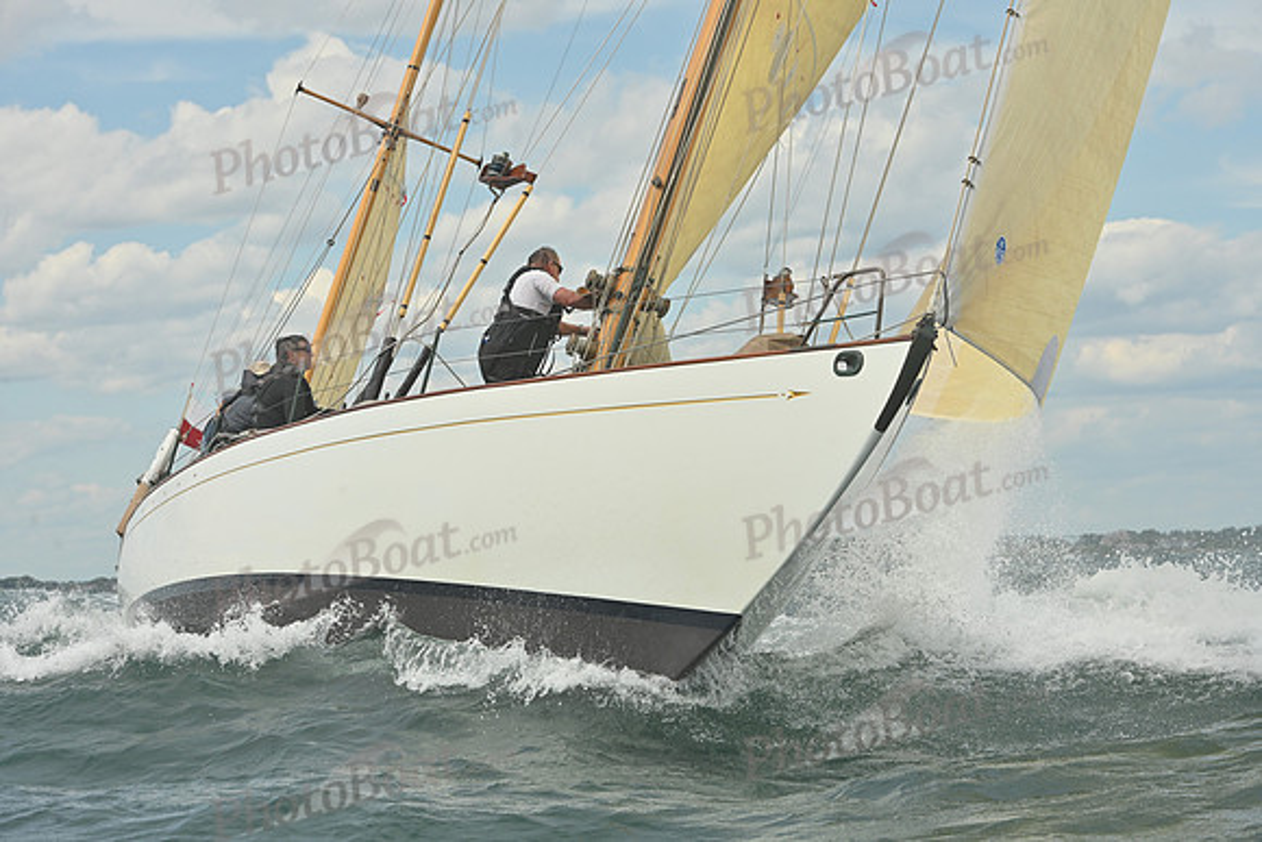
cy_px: 421
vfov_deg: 11.2
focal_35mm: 122
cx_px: 631
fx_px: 4278
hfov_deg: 16.8
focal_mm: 122
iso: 320
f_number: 11
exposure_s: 1/1250
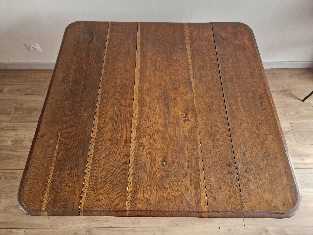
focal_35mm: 23
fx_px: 208
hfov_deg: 73.9
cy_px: 118
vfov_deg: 58.9
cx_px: 156
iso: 500
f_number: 1.8
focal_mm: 5.4
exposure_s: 1/100
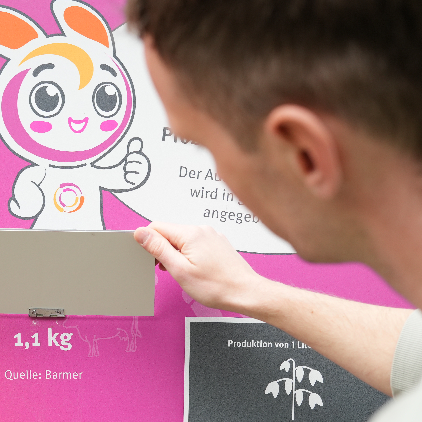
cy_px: 303
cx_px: 82
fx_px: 1048
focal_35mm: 76
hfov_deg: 22.4
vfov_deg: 22.6
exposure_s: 1/200
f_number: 4
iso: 800
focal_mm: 40
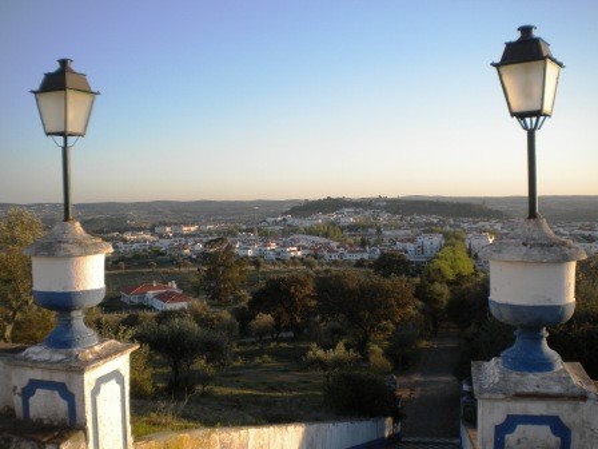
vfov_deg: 40.7
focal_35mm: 35
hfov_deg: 52.6
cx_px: 299
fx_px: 605
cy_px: 224
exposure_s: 1/190
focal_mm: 6.3
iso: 80
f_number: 4.6
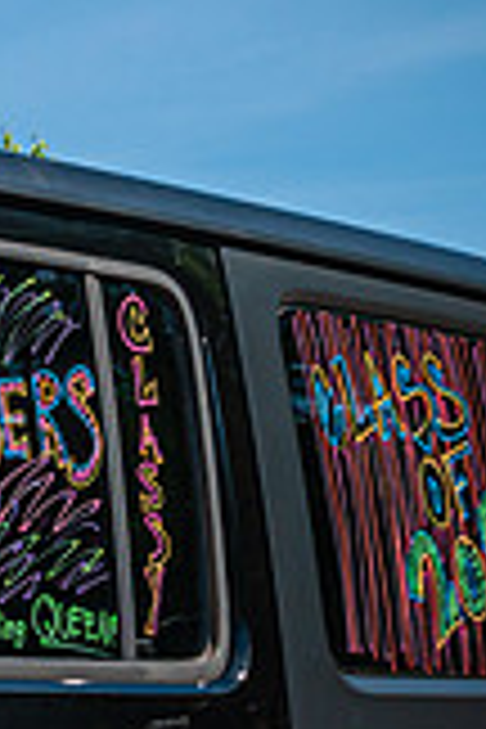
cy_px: 286
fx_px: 2612
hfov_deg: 9.7
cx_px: -590
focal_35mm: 129
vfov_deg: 15.9
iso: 200
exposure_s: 1/320
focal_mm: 24
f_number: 9
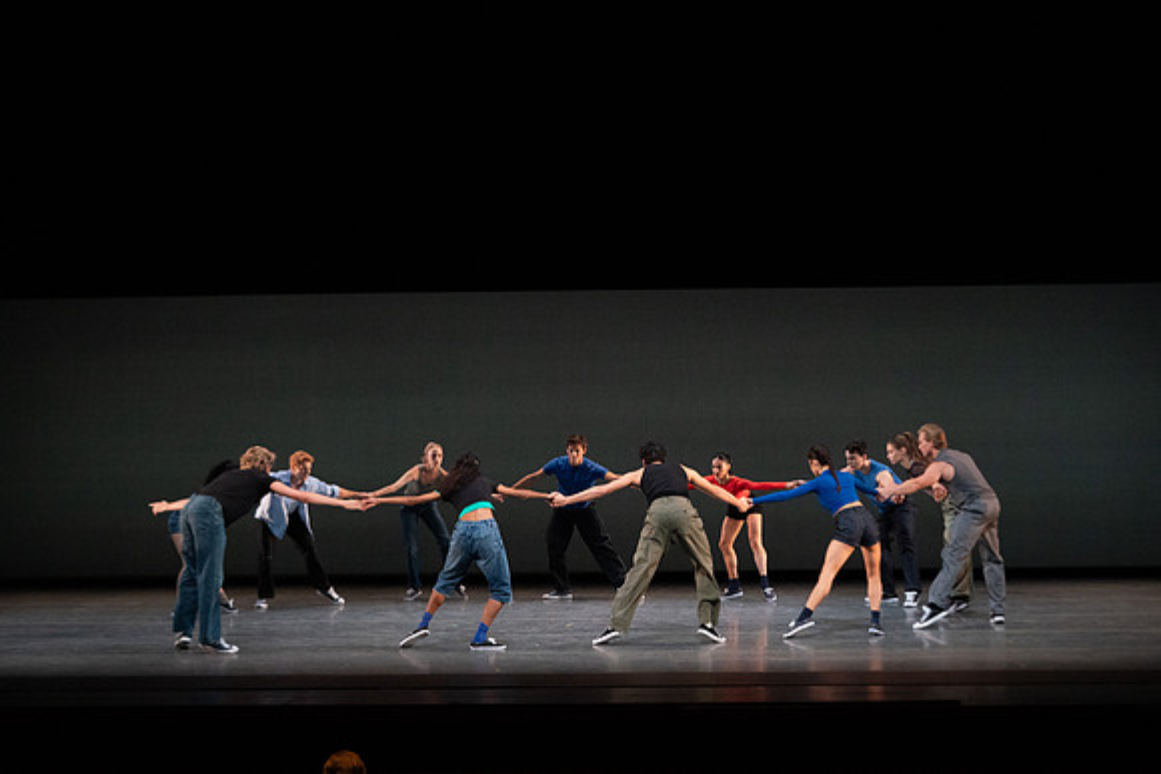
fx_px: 3129
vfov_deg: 14.1
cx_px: 580
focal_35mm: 97
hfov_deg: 21.0
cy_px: 387
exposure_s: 1/400
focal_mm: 97
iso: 8000
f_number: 5
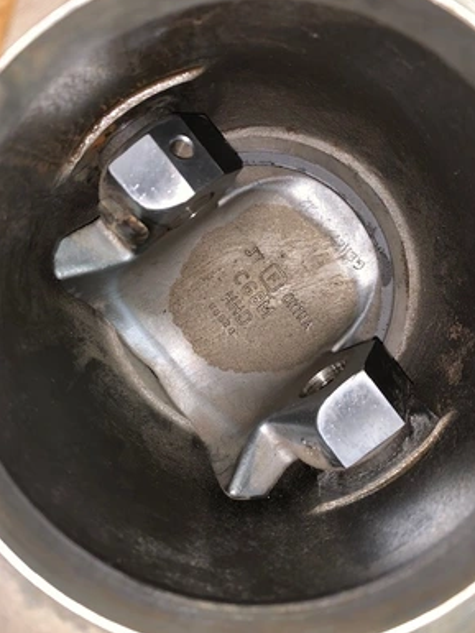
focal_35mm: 27
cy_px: 317
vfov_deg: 65.3
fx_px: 494
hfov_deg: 51.4
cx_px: 245
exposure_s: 1/4
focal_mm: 4.25
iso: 32
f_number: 1.8
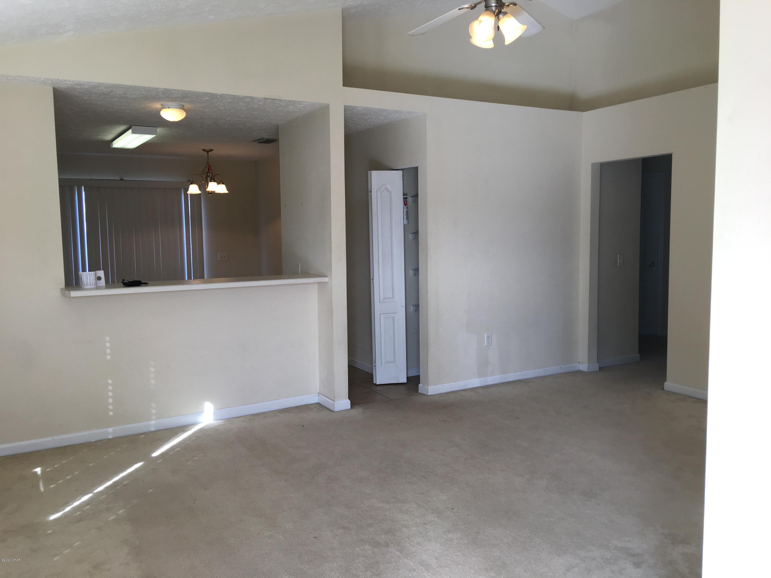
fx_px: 646
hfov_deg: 61.7
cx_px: 386
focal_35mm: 29
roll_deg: +0.3
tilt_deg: -3.6
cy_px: 289
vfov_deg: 48.2
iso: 32
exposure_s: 1/60
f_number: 2.2
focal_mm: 4.15
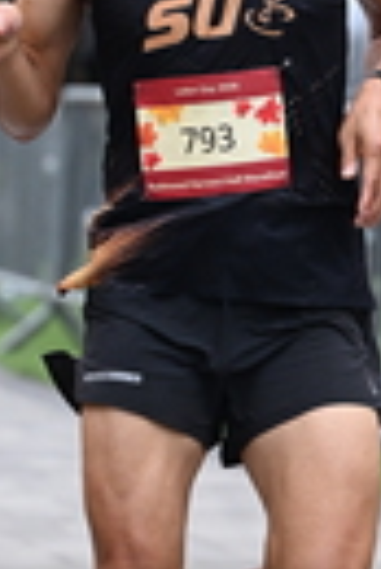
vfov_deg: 5.3
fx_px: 6079
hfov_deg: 3.6
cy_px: -105
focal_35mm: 384
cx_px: 370
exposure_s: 1/2500
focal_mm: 91
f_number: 2.8
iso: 1250
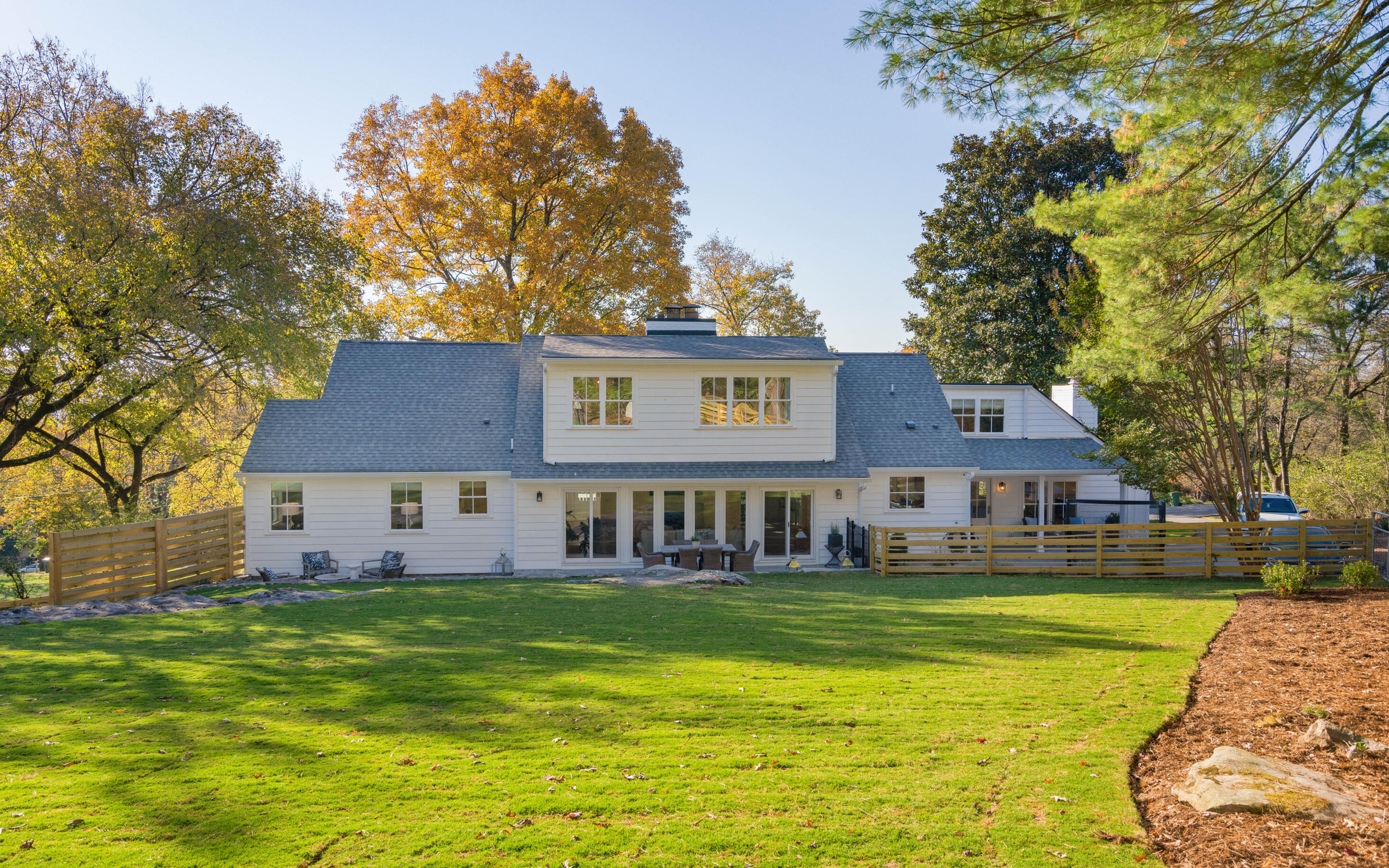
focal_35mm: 26
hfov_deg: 70.4
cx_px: 683
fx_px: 984
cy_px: 430
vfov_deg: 47.6
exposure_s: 1/250
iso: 320
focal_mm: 25
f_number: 7.1
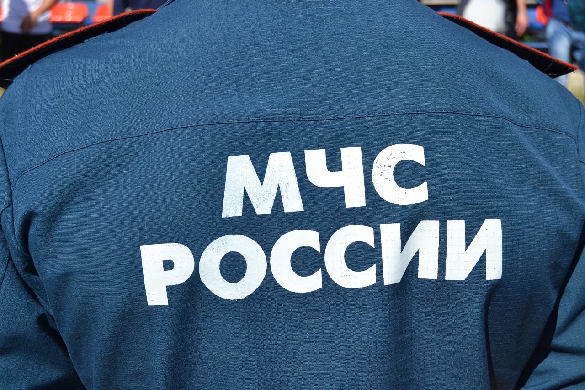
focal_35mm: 60
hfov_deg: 33.4
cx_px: 292
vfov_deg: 22.6
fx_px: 975
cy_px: 195
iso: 100
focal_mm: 40
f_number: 9
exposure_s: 1/320
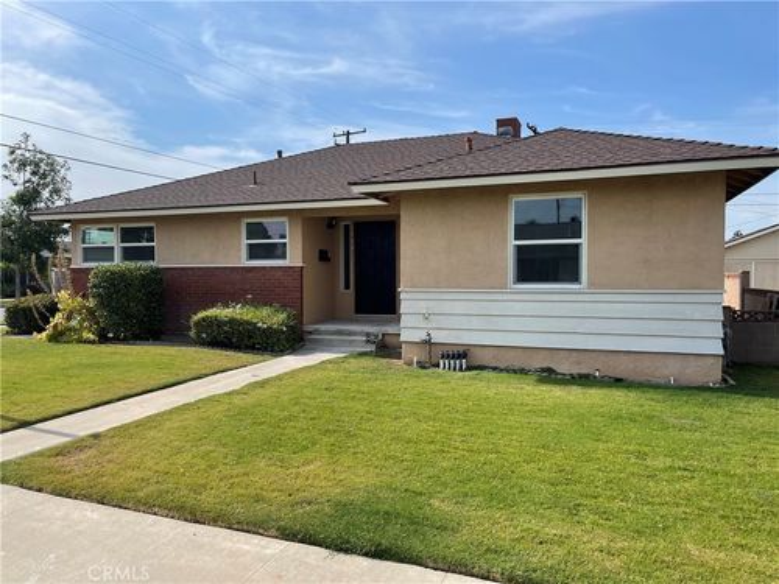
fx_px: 585
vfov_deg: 53.1
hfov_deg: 67.3
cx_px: 390
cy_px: 292
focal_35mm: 26
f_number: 1.6
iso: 32
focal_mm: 5.1
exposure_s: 1/3788
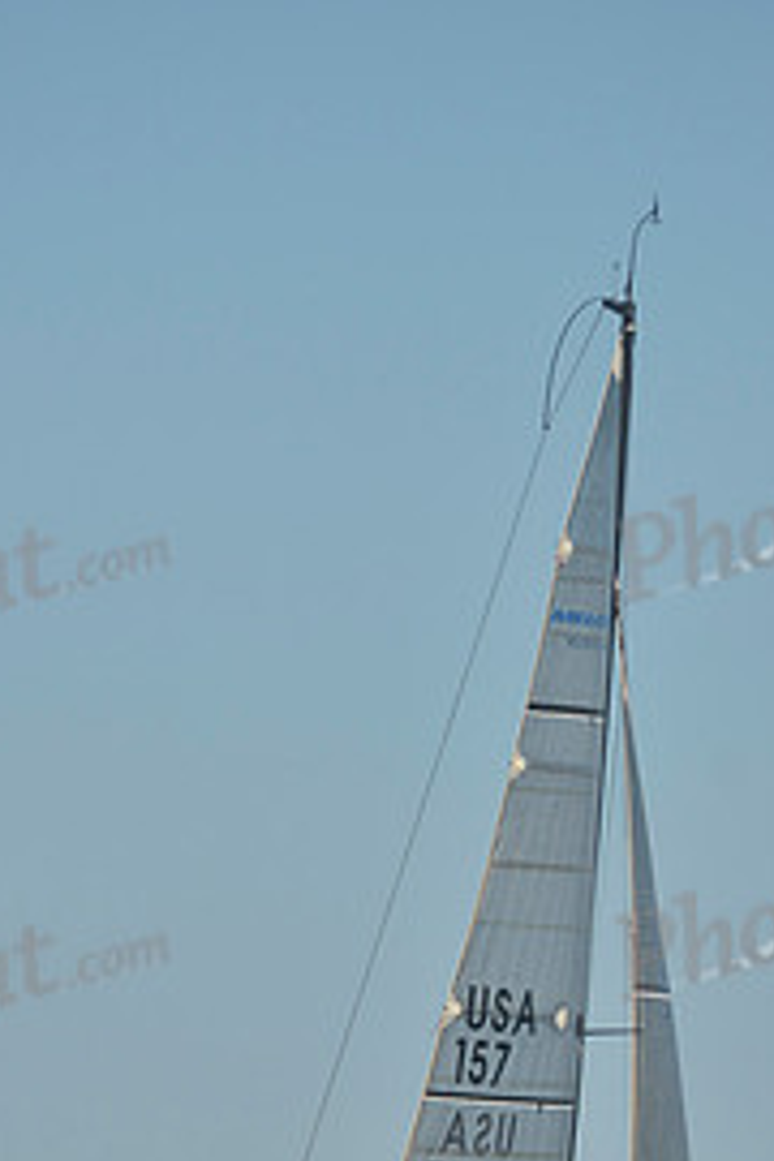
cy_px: 1174
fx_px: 13866
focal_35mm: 430
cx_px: 393
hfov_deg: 3.2
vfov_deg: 4.8
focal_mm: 200
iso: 280
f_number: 4
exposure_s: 1/2000
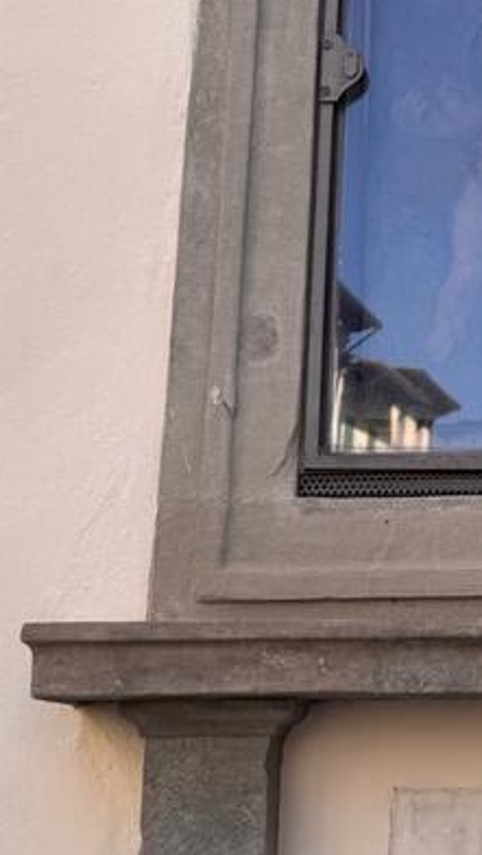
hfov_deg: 14.7
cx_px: 550
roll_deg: +0.0
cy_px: 107
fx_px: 1815
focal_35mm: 80
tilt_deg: +19.7
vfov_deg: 25.8
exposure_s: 1/1131
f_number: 1.78
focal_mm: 6.76
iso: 80
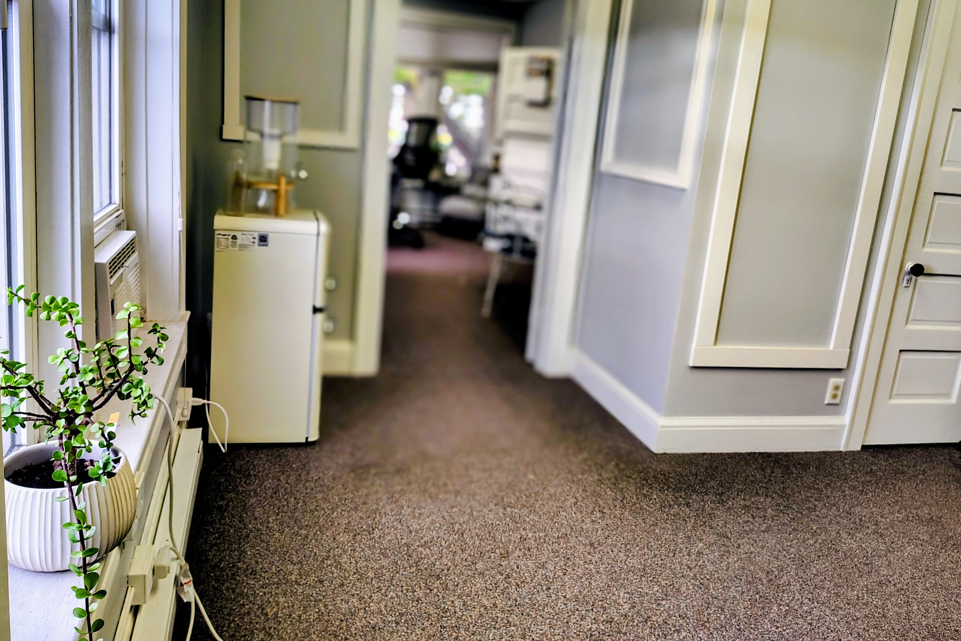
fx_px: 694
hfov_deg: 69.4
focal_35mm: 26
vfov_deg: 49.4
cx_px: 466
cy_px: 279
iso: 1050
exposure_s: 1/120
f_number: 1.8
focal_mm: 5.56
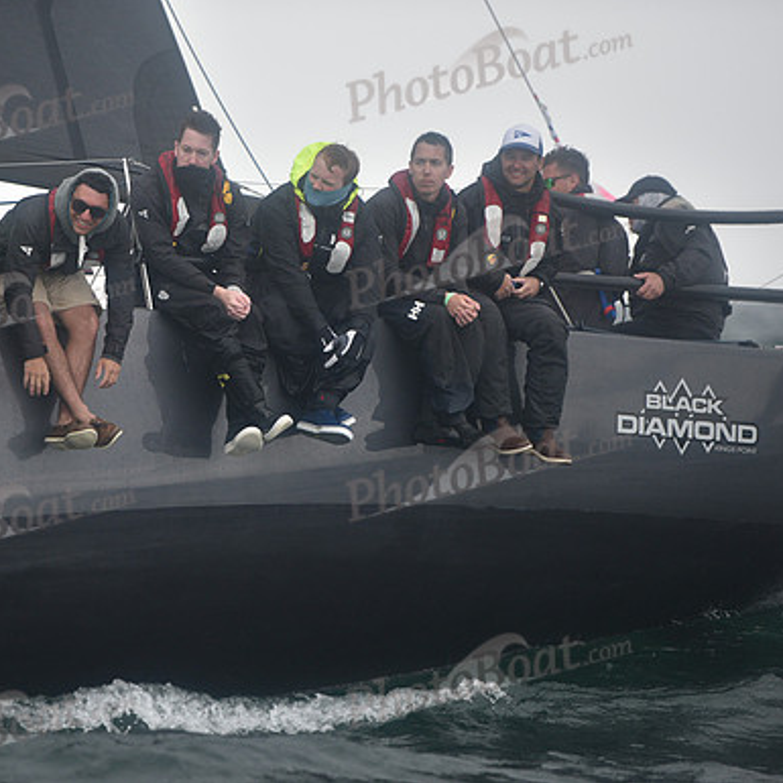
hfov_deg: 7.0
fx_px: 6398
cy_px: 392
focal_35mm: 250
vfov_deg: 7.0
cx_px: 242
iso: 400
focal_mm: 195
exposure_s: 1/640
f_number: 2.8
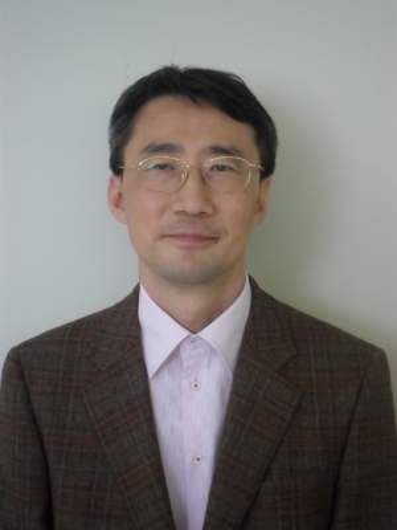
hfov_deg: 22.3
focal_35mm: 66
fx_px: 1009
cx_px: 198
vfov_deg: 29.4
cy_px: 265
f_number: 4.6
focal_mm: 11.7
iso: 320
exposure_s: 1/20
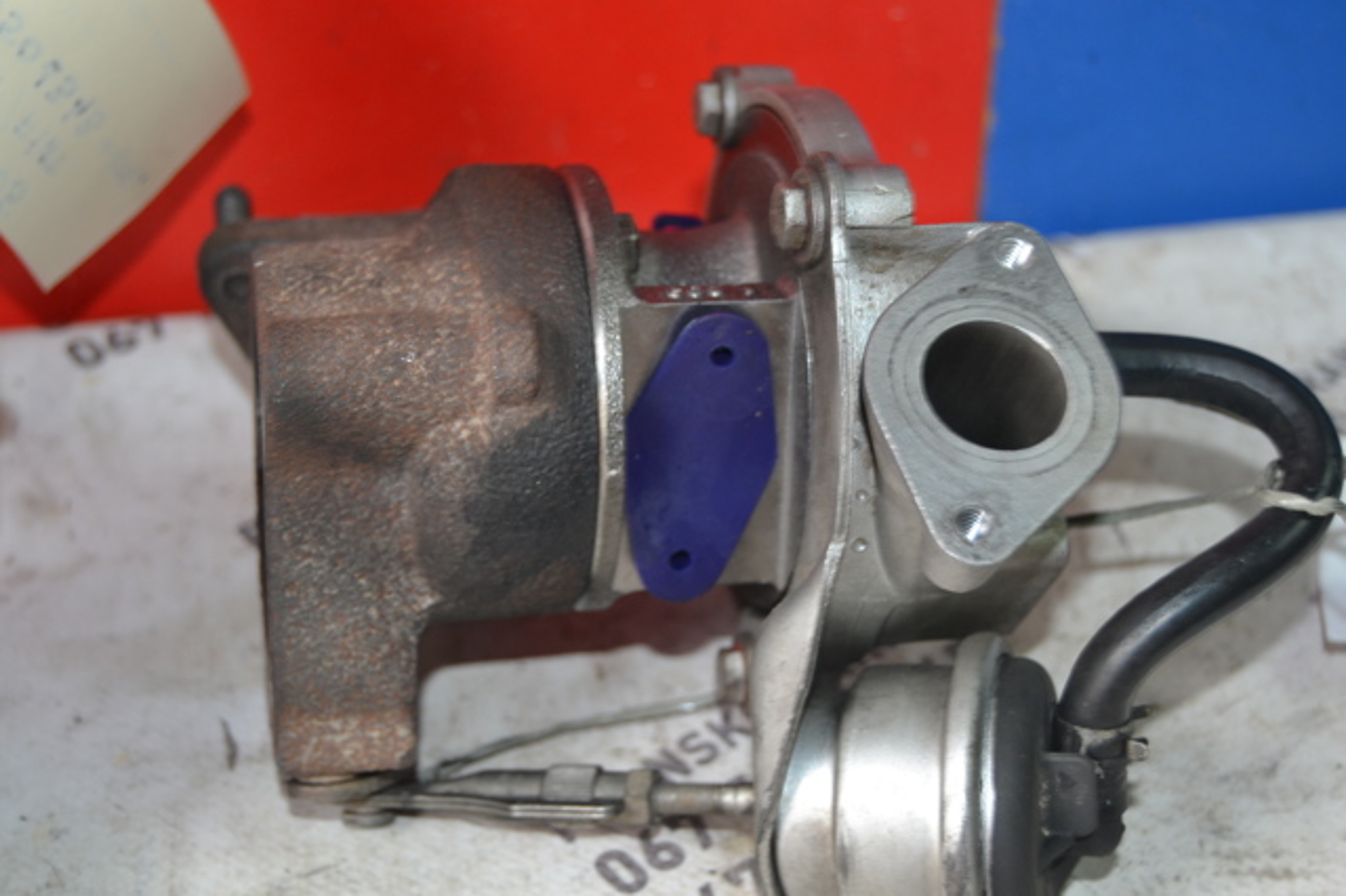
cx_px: 673
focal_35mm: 57
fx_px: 2130
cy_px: 448
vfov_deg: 23.8
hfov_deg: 35.1
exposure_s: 1/60
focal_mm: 38
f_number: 4.8
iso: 560
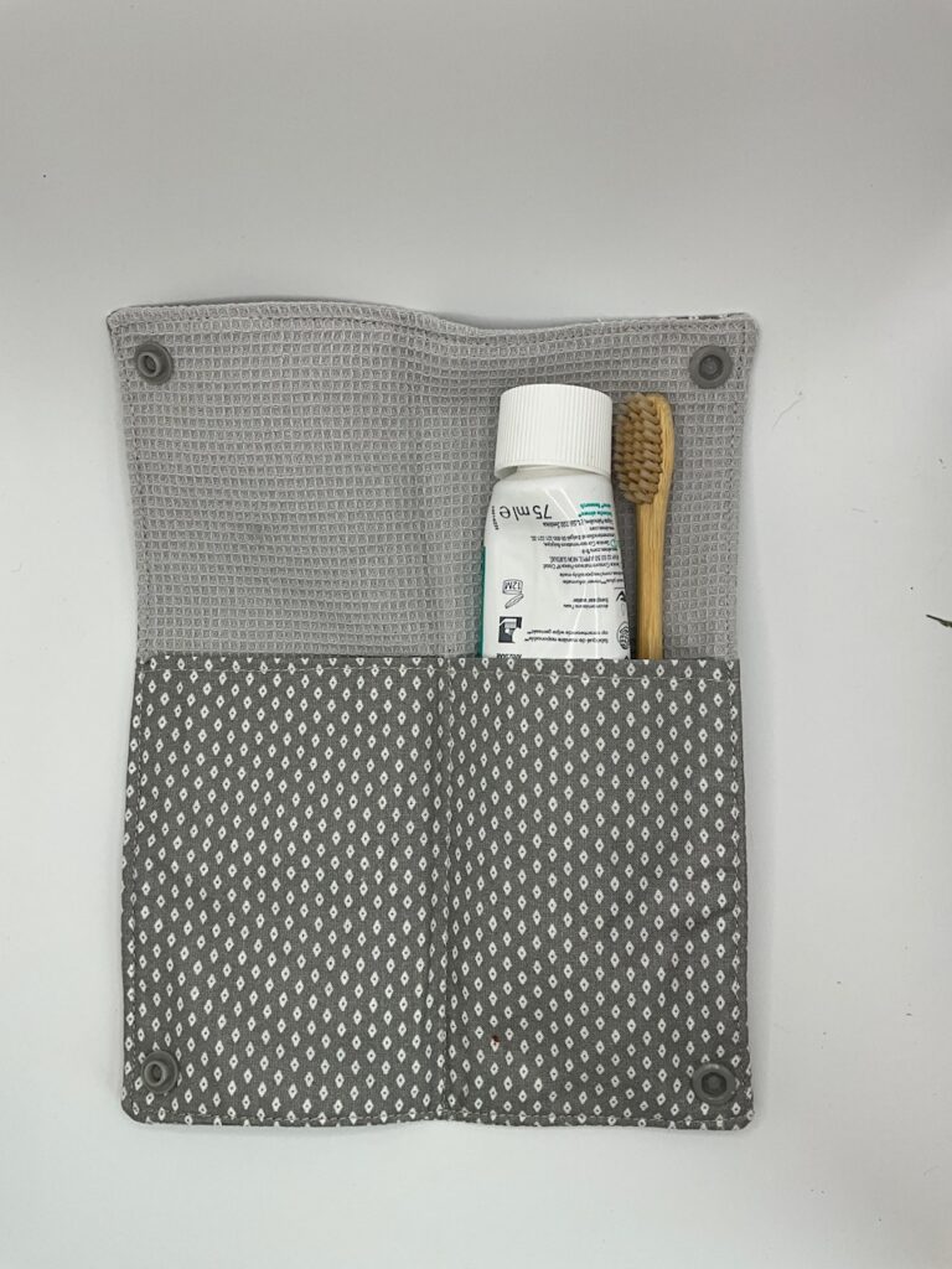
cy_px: 634
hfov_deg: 48.2
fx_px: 1063
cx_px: 476
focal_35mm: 29
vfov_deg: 61.7
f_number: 1.8
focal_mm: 3
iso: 25
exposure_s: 1/331
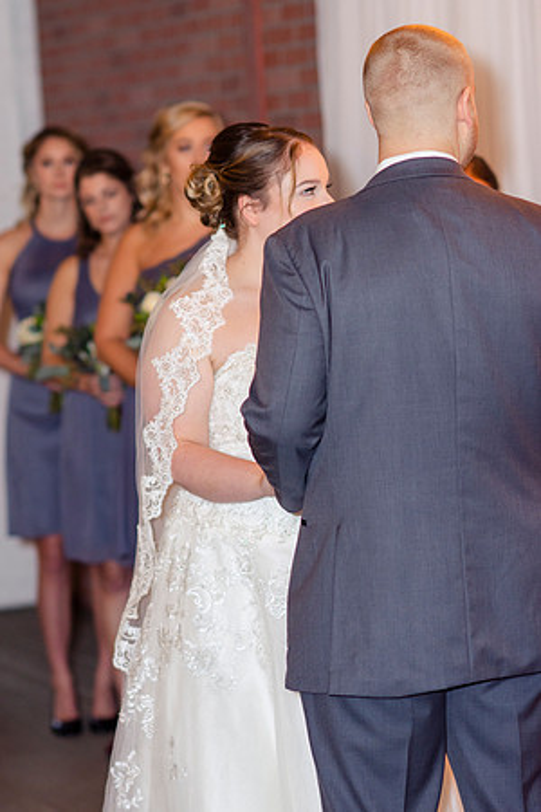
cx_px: 270
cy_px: 406
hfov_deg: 10.8
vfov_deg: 16.1
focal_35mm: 128
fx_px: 2874
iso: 500
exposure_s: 1/160
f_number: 2.2
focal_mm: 85
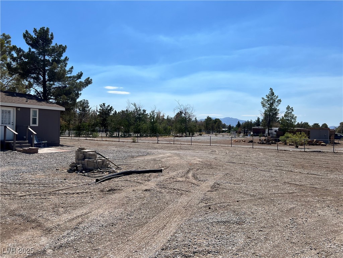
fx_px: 258
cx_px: 172
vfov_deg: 53.1
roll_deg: -0.5
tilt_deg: +0.2
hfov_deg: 67.3
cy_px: 129
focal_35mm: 26
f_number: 1.5
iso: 50
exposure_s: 1/10309
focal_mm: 5.7
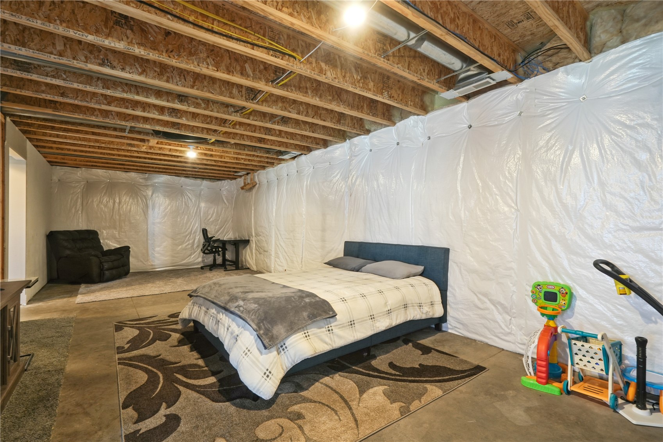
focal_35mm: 16
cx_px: 332
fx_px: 295
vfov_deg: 73.7
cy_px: 221
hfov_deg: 96.7
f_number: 10
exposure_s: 1
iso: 400
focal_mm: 16
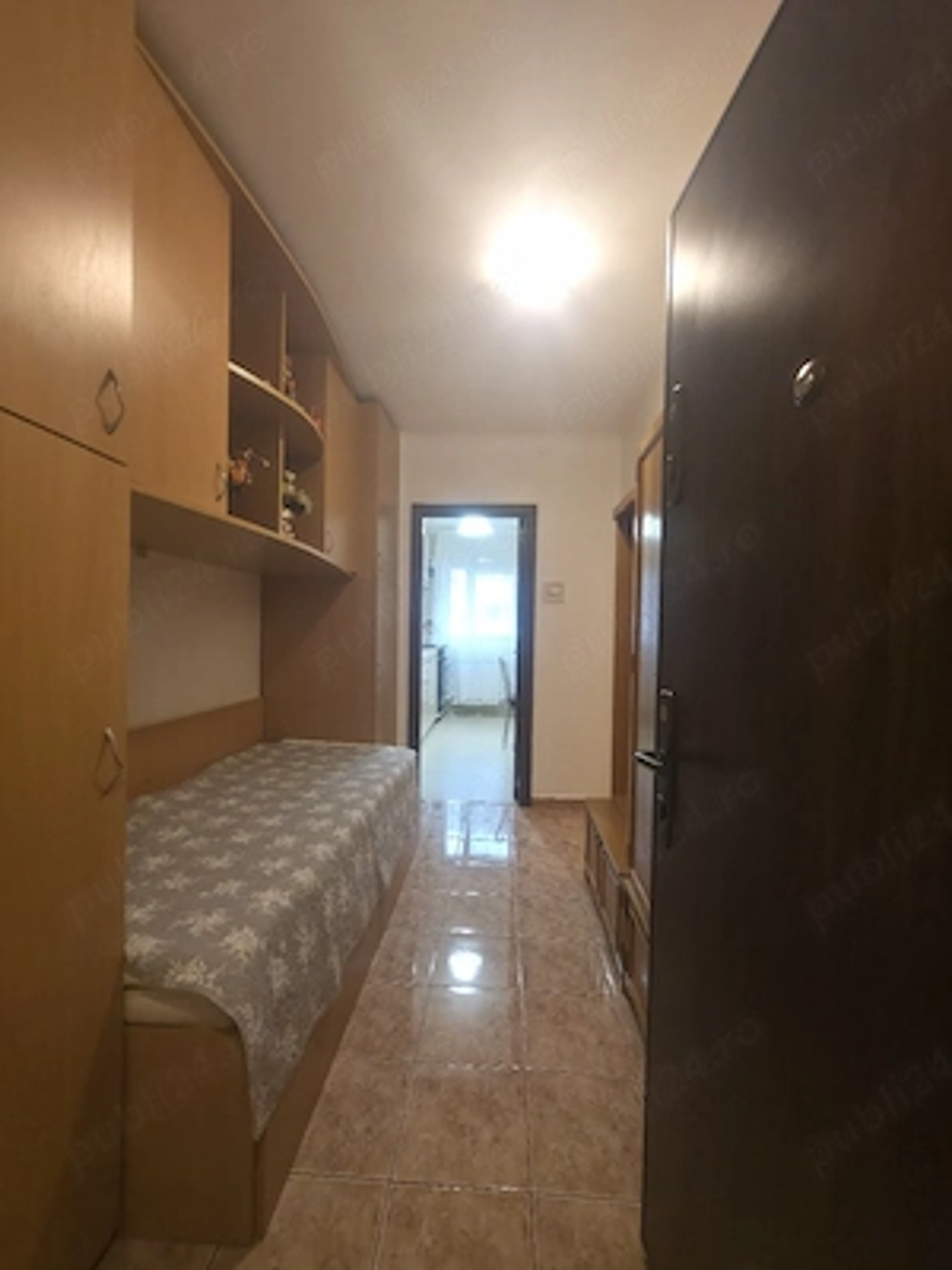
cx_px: 476
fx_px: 477
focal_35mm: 13
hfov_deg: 89.9
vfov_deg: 106.2
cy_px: 635
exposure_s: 1/16.7
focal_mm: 2.2
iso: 160
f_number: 1.9
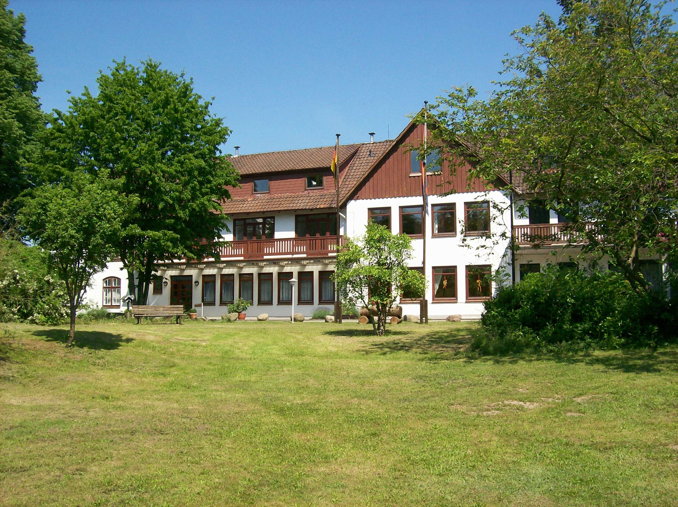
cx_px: 339
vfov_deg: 39.6
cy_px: 254
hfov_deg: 51.4
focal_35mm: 36
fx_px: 705
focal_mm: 6
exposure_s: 1/585
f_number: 4.8
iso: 80
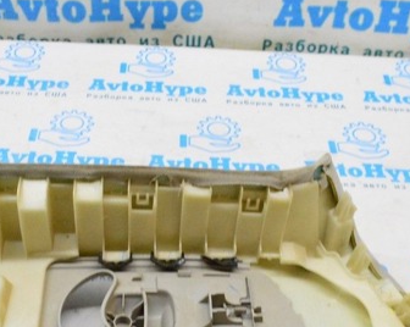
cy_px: 217
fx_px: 715
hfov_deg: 31.9
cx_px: 168
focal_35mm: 59
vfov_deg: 25.6
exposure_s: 1/250
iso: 6400
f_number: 8
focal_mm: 22
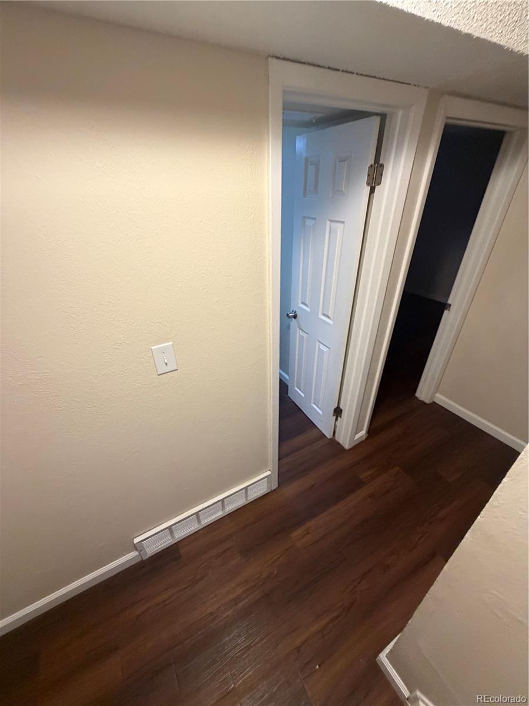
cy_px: 353
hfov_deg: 85.7
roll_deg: -1.3
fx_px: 285
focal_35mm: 14
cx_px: 264
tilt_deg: -29.4
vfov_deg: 102.1
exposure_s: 1/60
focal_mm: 2.22
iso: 400
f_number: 2.2
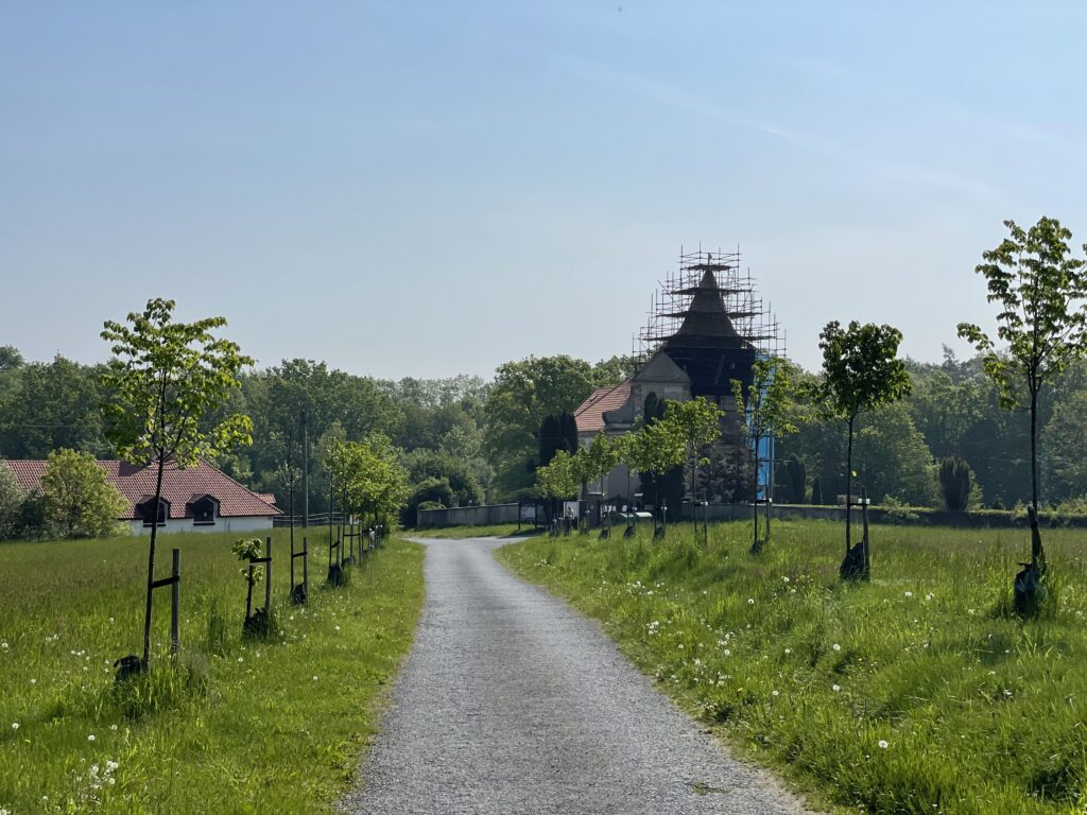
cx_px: 544
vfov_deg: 28.0
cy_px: 408
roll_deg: -0.1
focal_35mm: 52
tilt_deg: +2.0
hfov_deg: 36.8
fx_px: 1633
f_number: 2
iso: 25
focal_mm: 6
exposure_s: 1/5319
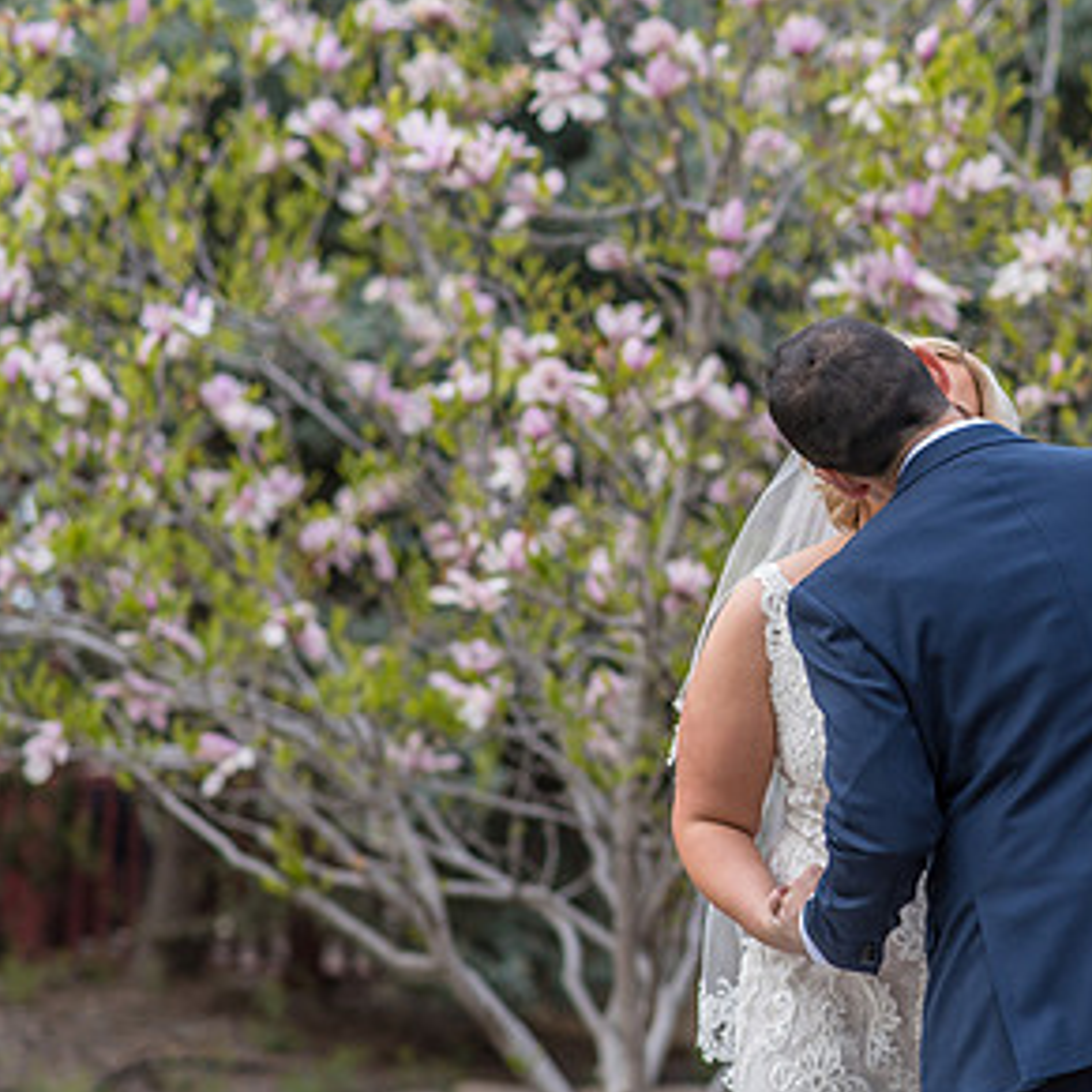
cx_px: 994
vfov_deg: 12.1
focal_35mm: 144
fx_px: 5139
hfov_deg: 12.0
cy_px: 508
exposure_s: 1/160
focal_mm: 85
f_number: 2.8
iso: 100
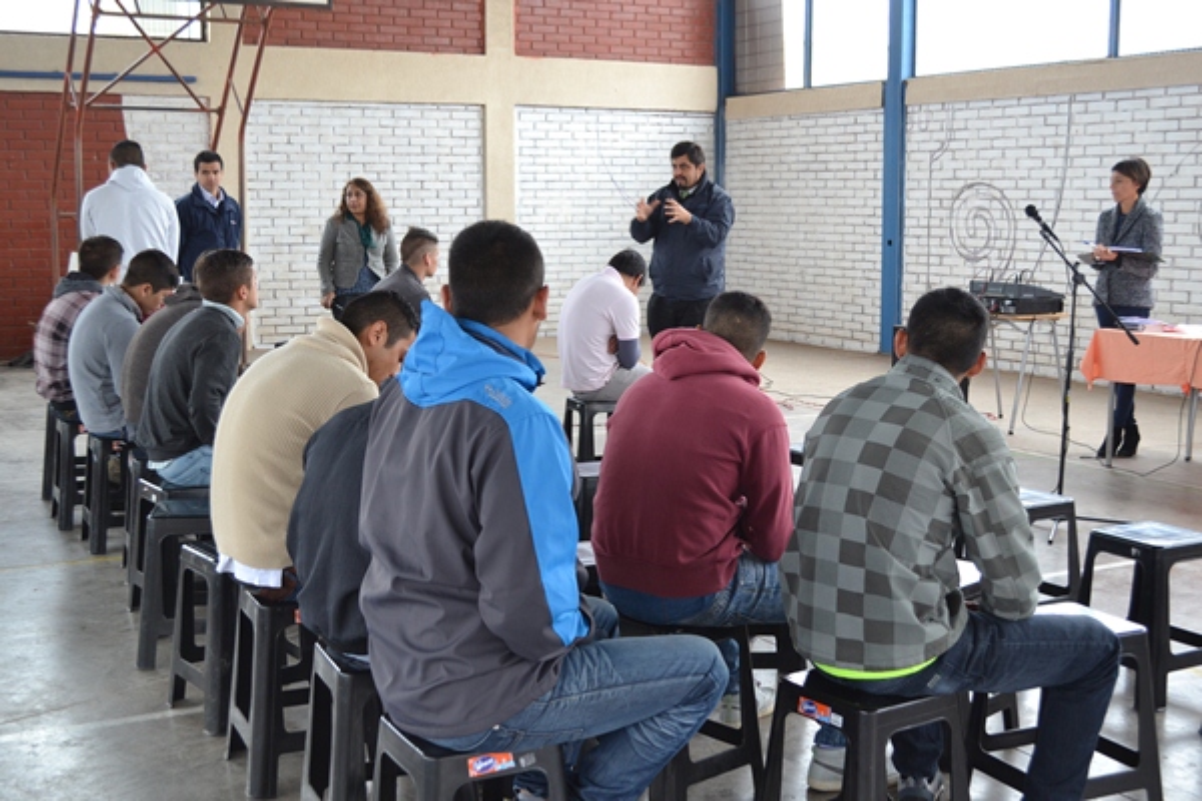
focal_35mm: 45
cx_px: 601
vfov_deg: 29.9
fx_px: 1502
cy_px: 400
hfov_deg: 43.6
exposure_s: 1/30
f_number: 4.5
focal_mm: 30
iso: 400
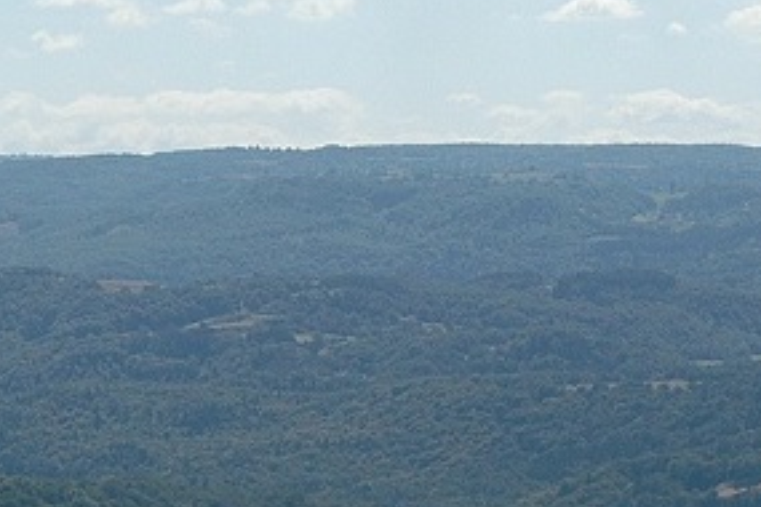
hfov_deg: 8.3
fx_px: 5228
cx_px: -96
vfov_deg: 5.5
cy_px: 654
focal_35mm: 247
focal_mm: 35
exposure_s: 1/500
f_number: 11
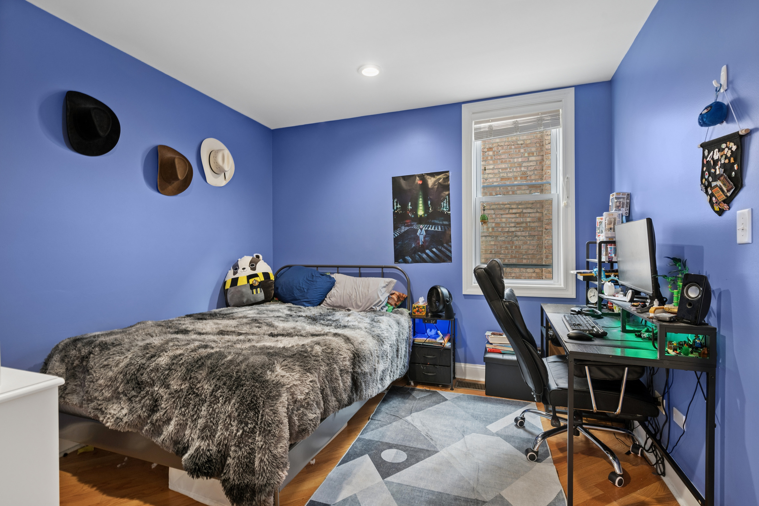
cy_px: 253
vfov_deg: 73.7
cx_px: 380
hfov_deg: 96.7
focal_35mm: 16
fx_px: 337
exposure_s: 1/4
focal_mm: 16
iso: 400
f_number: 8
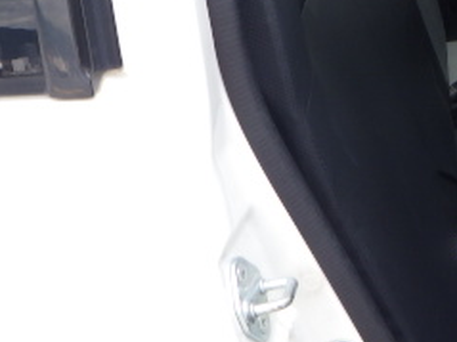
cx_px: 449
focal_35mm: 75
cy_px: 109
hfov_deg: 24.9
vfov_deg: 19.5
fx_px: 990
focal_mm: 5
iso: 125
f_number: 4.2
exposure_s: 1/200
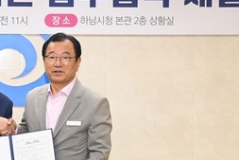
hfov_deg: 13.2
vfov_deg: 8.9
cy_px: 88
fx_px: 1023
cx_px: 23
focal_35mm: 154
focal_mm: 65
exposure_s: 1/100
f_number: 5.6
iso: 800
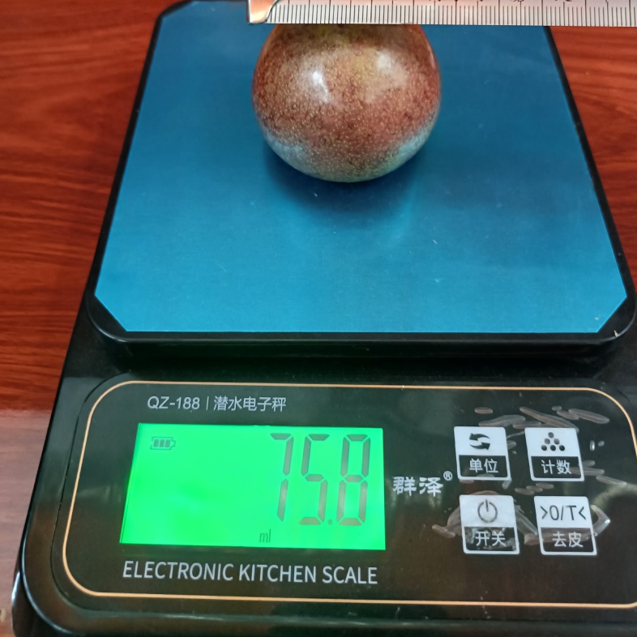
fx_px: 625
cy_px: 212
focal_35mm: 30
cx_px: 323
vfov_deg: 53.0
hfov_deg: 54.0
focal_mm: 4.7
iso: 2113
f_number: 1.7
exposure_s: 1/50
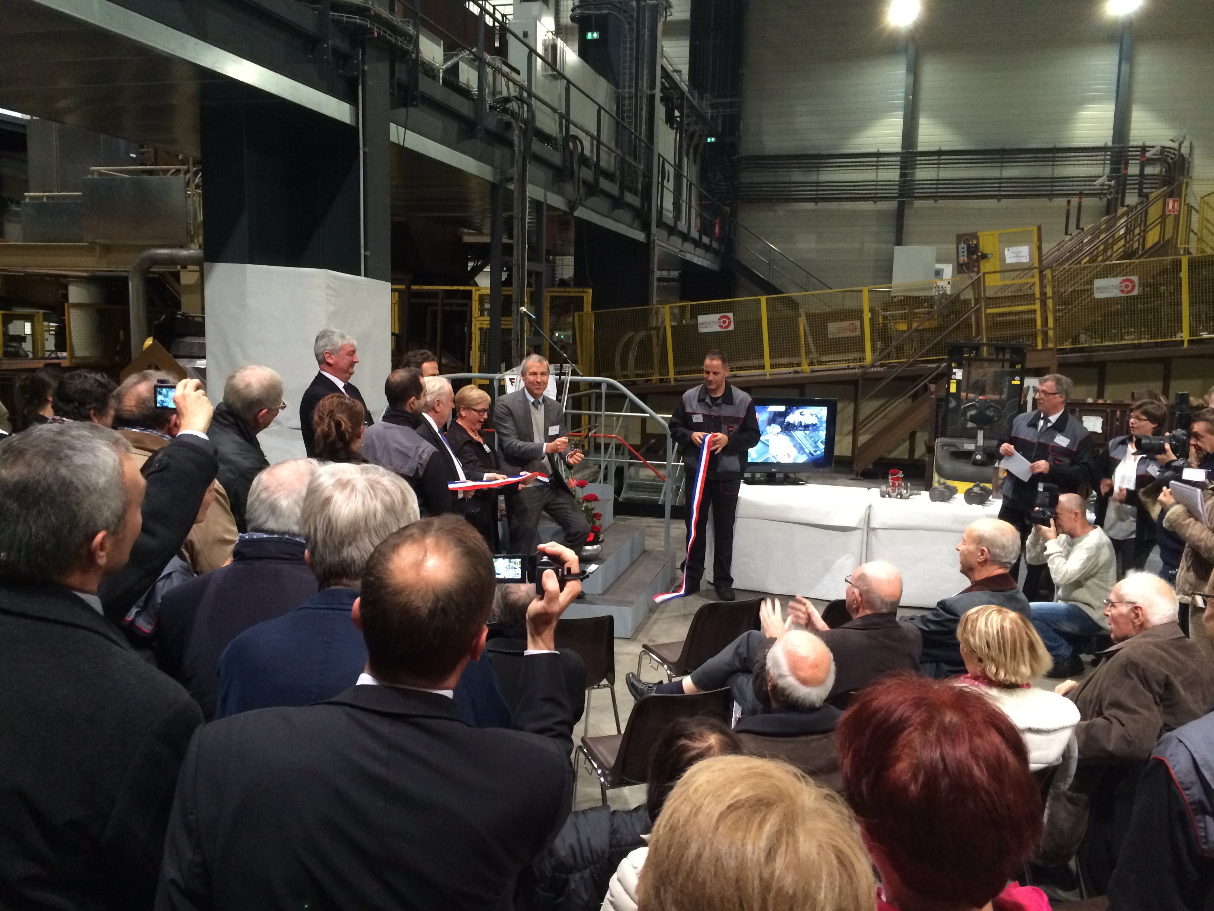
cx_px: 607
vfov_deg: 46.8
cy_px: 456
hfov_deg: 60.0
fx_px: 1052
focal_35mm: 30
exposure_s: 1/30
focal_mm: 4.12
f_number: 2.2
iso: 320
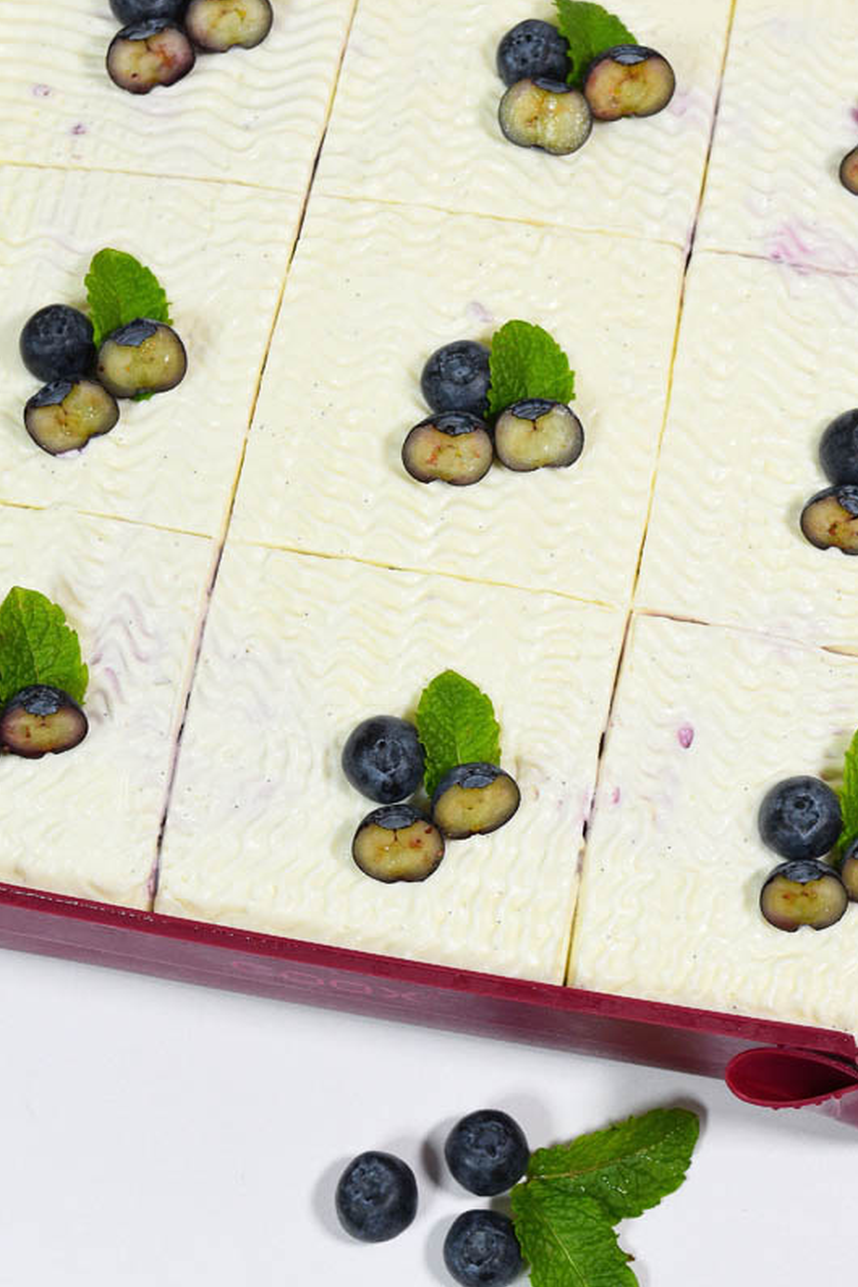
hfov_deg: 15.9
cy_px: 432
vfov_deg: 23.5
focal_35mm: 86
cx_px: 505
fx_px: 3074
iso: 800
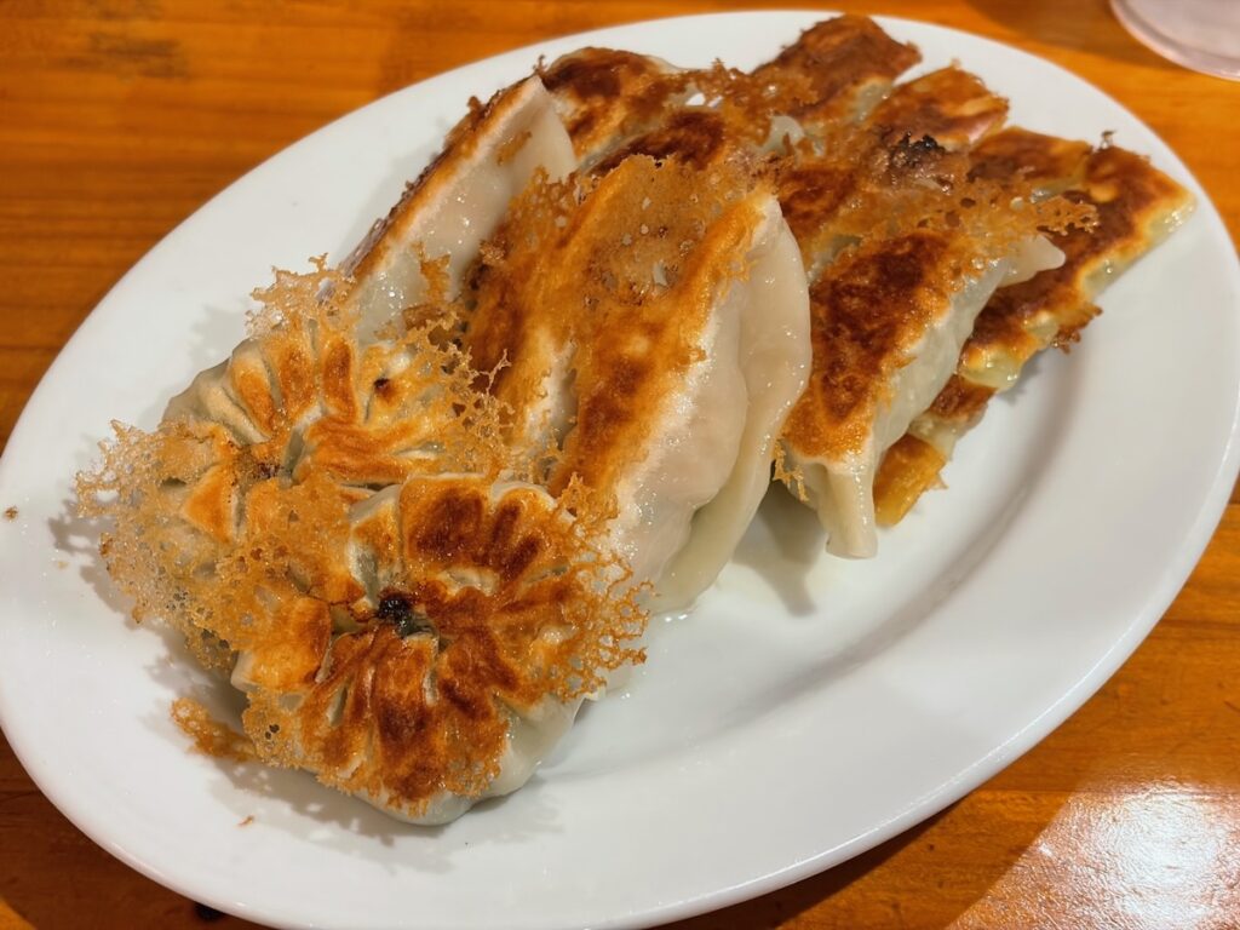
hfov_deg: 36.8
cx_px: 620
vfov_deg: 28.0
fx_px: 1863
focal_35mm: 52
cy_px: 465
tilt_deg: -47.7
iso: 160
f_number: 1.6
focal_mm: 5.96
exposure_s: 1/33
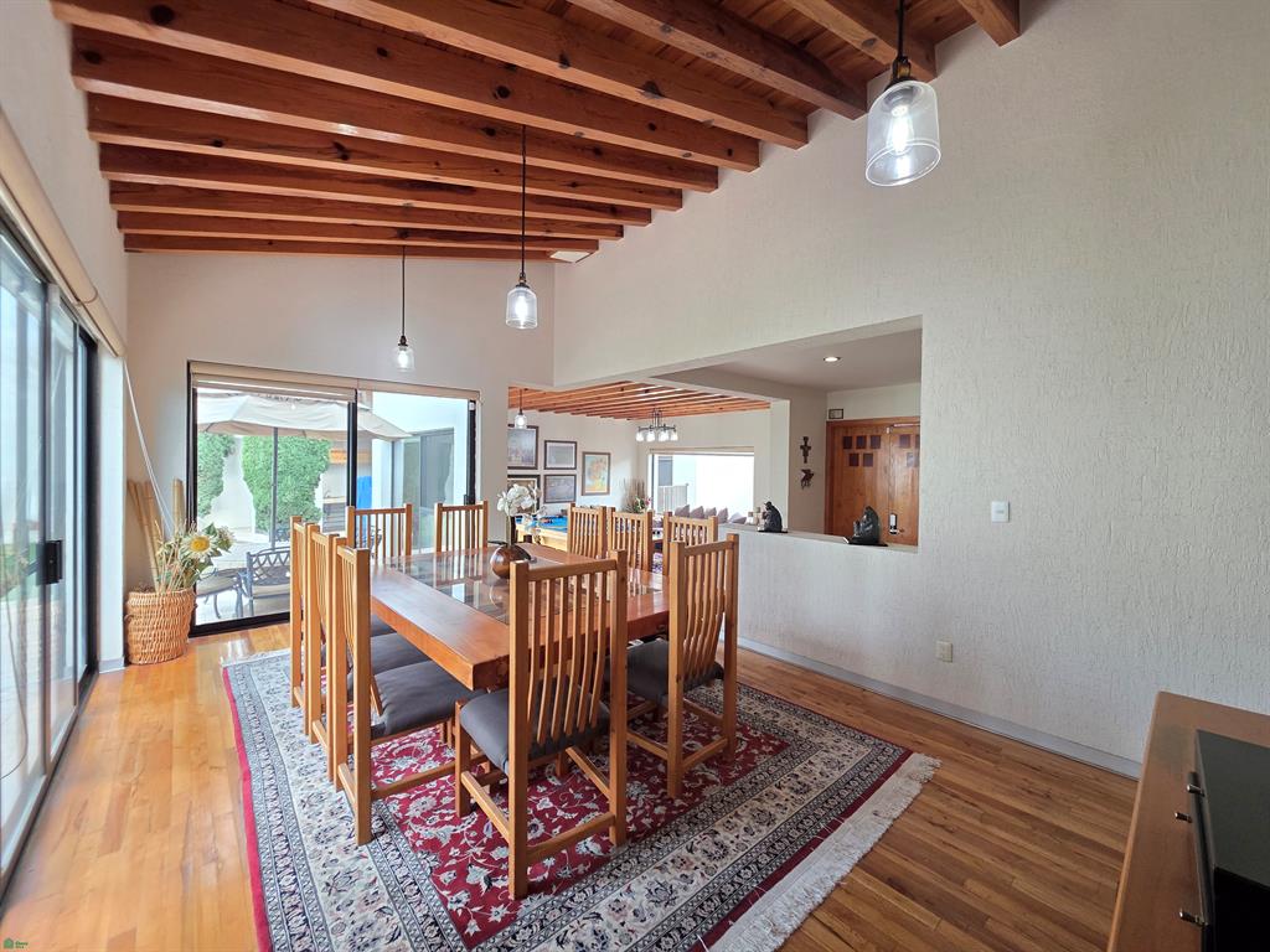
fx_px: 477
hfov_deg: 106.2
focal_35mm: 13
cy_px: 476
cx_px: 635
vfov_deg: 89.9
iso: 250
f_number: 1.9
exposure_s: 1/120
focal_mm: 2.2
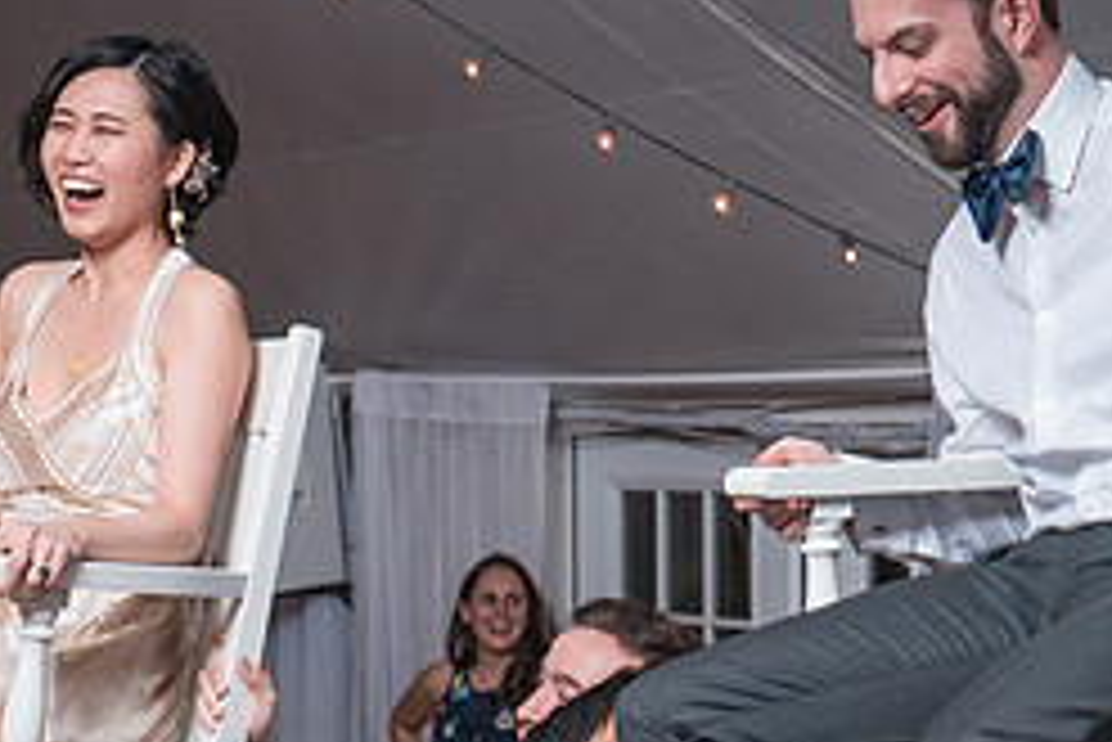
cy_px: 462
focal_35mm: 93
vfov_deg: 14.7
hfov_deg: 21.9
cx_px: 585
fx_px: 2874
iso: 2000
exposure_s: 1/200
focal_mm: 33
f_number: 5.6
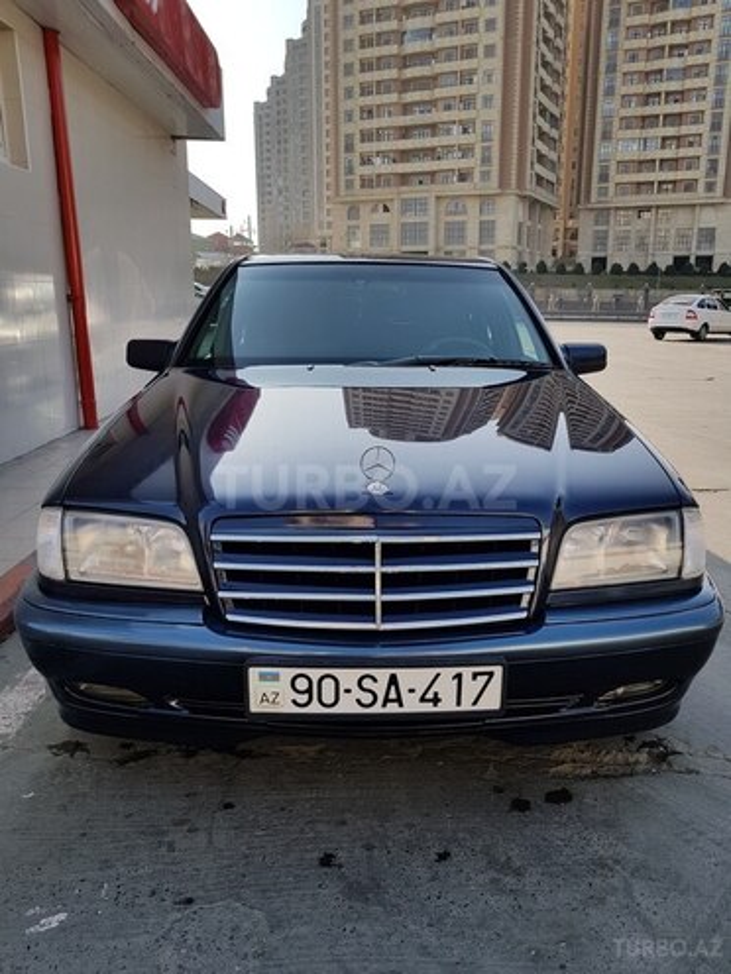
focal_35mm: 26
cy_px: 487
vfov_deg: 67.3
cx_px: 366
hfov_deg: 53.1
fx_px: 732
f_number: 1.7
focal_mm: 4.2
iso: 40
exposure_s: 1/2840
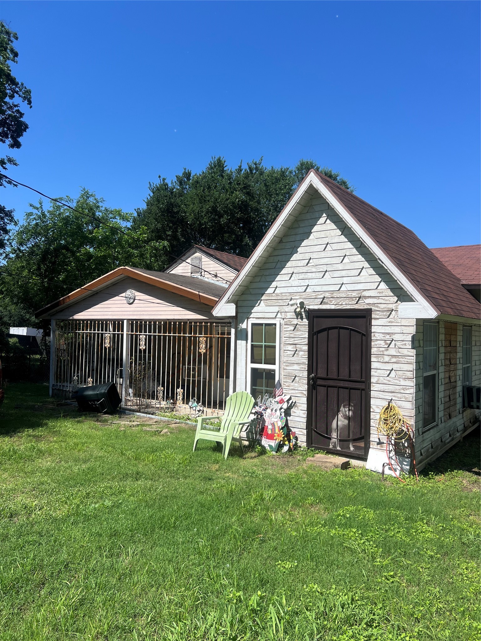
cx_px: 240
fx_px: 482
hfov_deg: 53.1
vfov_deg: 67.3
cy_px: 320
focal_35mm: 26
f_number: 1.5
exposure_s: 1/4630
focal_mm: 5.7
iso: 50
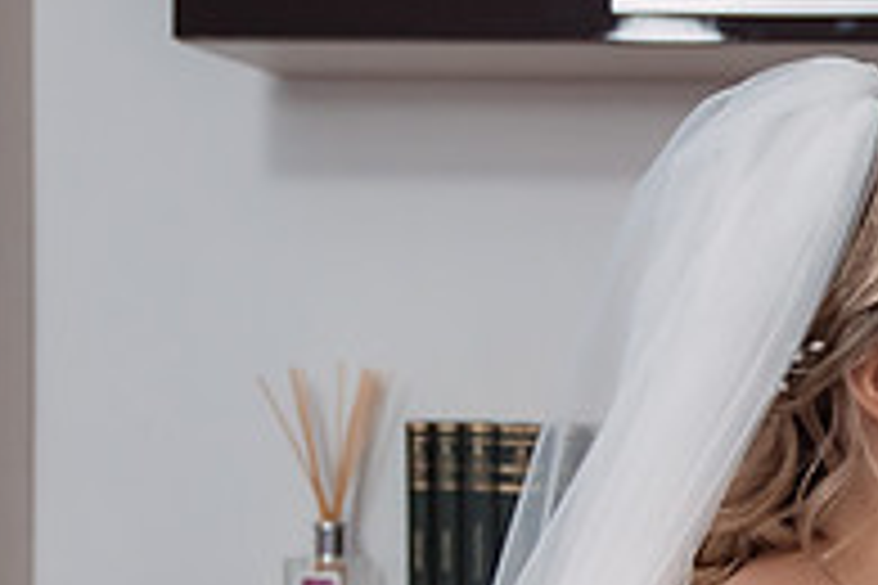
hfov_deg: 15.6
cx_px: 1090
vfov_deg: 10.8
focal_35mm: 126
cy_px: 519
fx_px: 3073
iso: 1600
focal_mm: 35
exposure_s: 1/200
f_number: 2.8
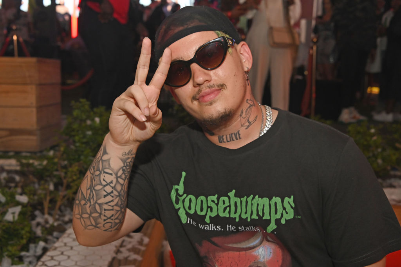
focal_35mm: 48
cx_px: 200
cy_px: 134
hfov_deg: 41.1
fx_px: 534
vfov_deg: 28.0
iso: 1600
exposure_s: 1/60
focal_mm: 48
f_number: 5.6
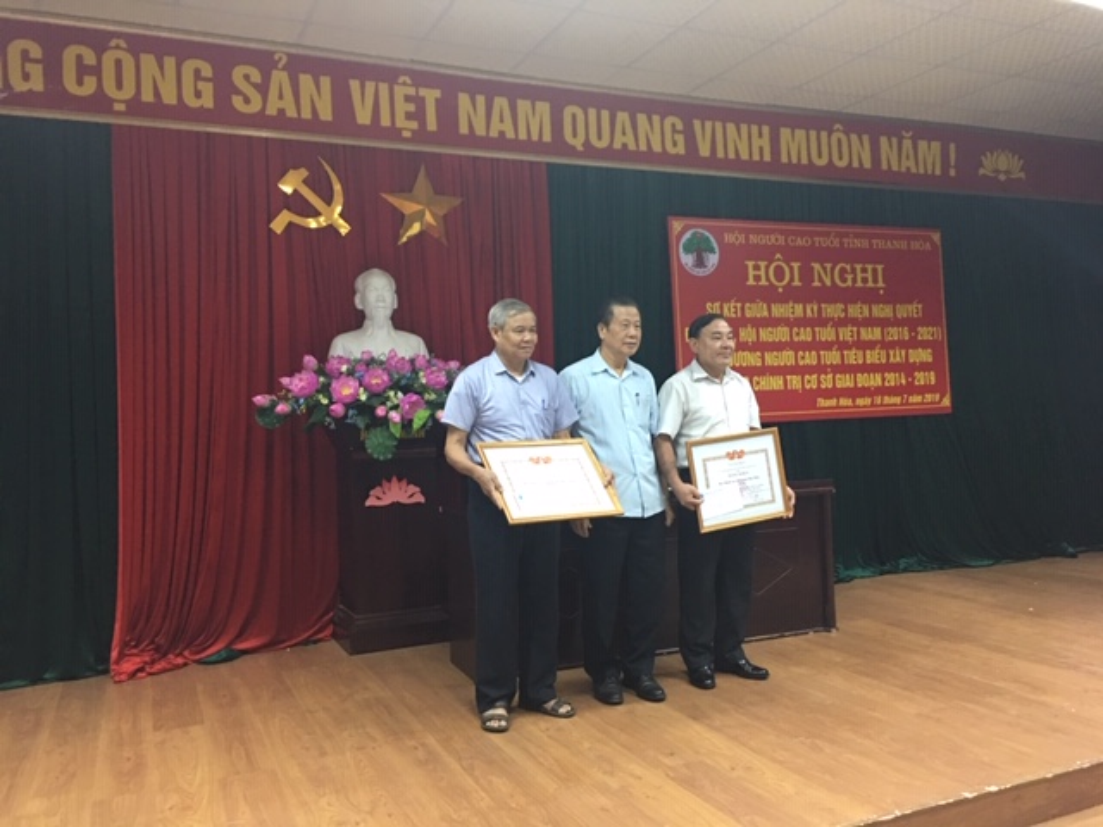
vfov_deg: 48.2
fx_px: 924
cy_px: 414
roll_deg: +1.7
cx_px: 552
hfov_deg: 61.7
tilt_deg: +0.3
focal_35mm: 29
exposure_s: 1/10
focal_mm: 4.15
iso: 80
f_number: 2.2
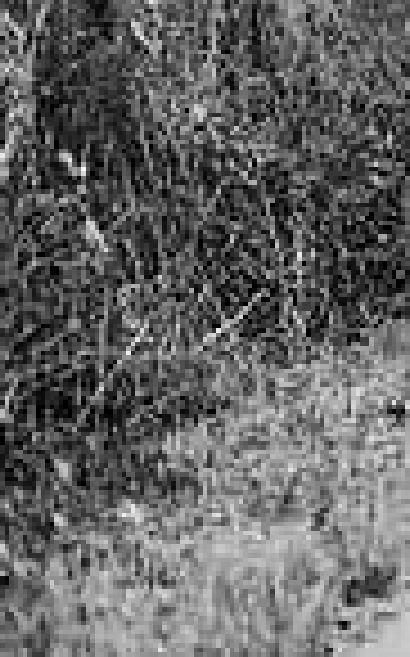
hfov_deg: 6.0
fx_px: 3619
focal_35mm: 202
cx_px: 1253
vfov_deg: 10.3
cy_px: 7
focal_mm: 50
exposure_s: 1/800
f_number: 2.2
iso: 320
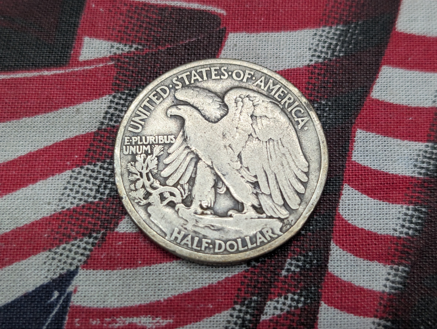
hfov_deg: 38.9
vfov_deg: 29.7
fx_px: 619
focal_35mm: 49
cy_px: 164
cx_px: 218
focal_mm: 6.9
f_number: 1.68
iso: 107
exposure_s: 1/334
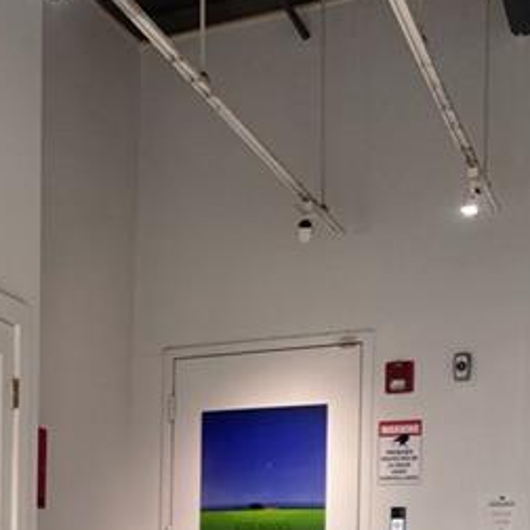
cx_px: -27
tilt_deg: +0.2
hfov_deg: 23.4
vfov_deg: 22.8
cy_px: 627
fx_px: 1213
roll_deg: -0.7
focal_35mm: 70
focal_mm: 4.25
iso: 64
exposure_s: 1/120
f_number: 1.8
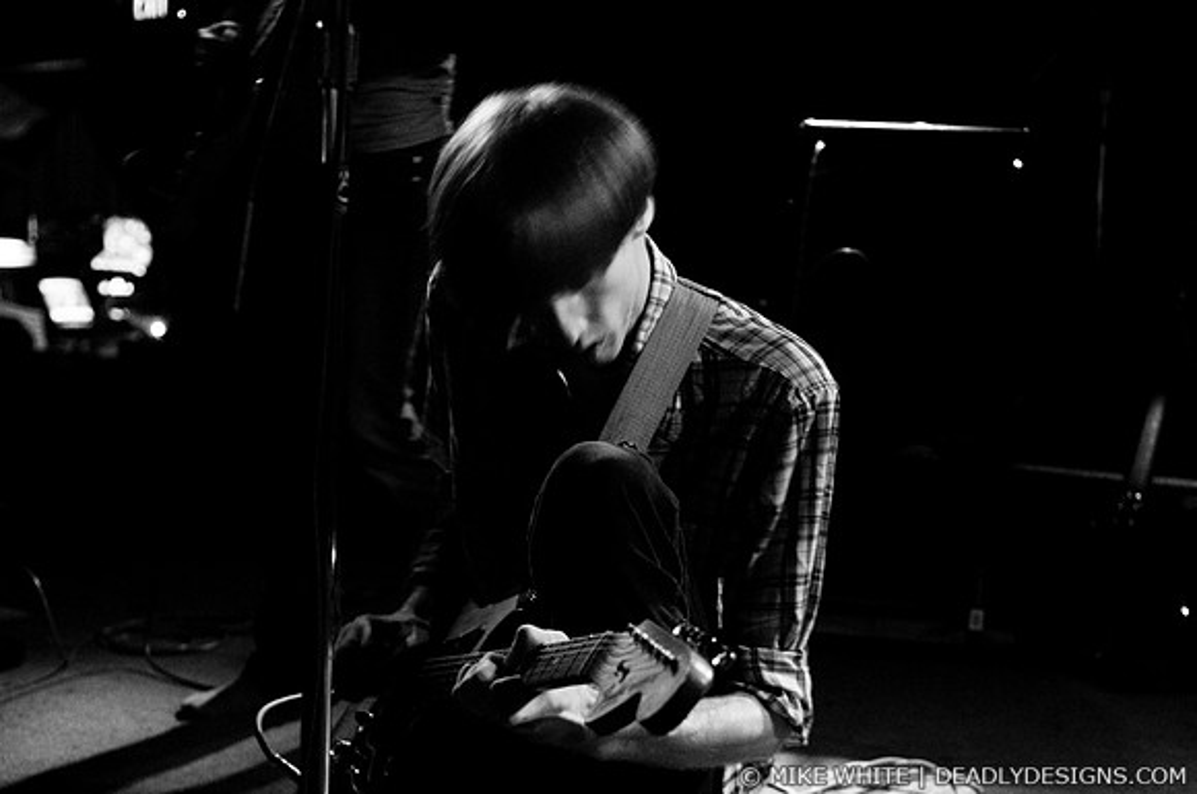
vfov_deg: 25.7
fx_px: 1743
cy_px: 397
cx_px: 598
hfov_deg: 37.9
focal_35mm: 52
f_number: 2.8
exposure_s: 1/25
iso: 640
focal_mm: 35
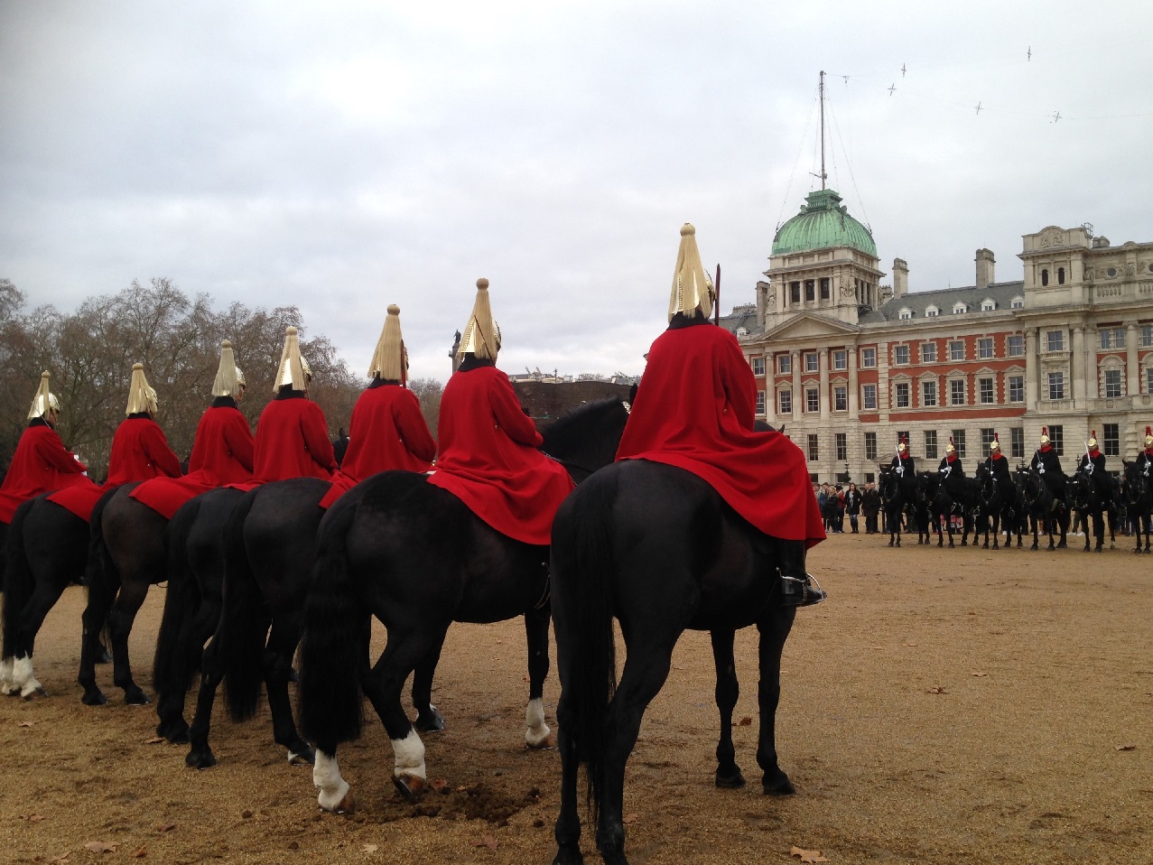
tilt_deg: +2.3
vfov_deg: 43.0
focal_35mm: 33
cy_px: 432
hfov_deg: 55.3
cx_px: 576
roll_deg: +0.8
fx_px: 1099
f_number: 2.4
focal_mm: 4.12
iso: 50
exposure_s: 1/281
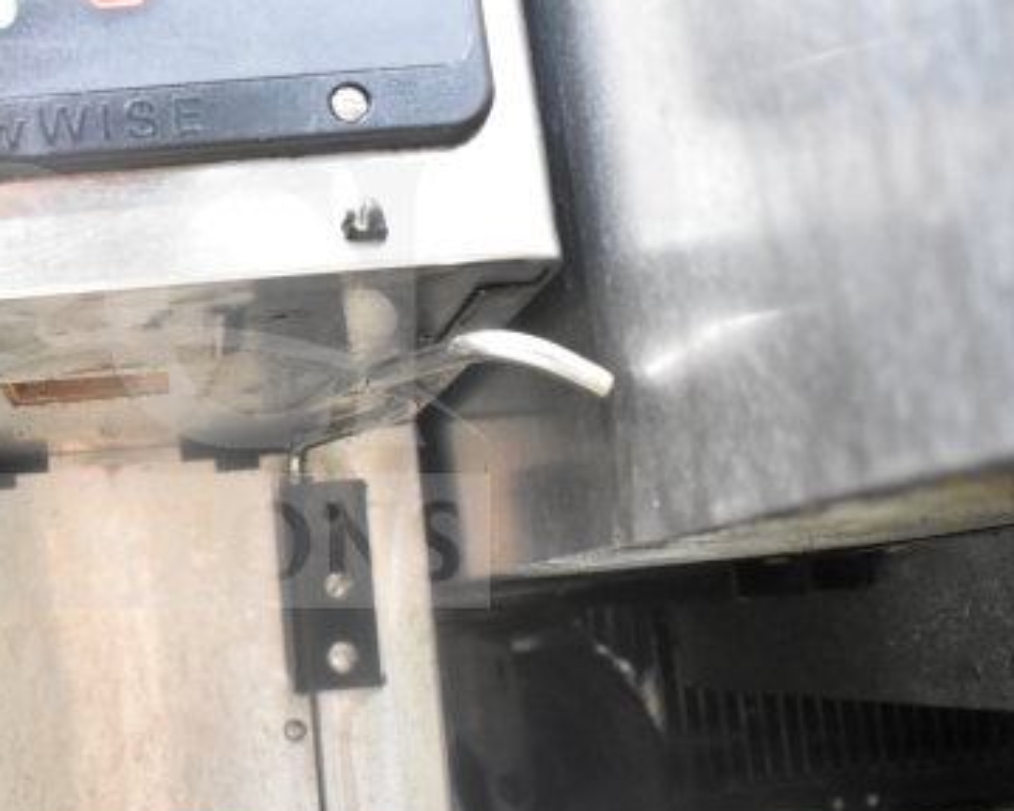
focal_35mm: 43
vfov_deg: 34.9
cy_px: 384
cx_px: 172
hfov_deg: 40.7
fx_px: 1290
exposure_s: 1/30
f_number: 3.5
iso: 3200
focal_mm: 18
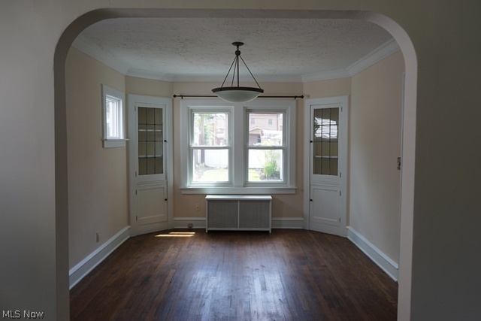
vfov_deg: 46.4
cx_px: 240
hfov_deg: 65.5
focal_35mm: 28
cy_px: 160
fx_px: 374
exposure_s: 1/160
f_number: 4
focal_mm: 28
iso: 400
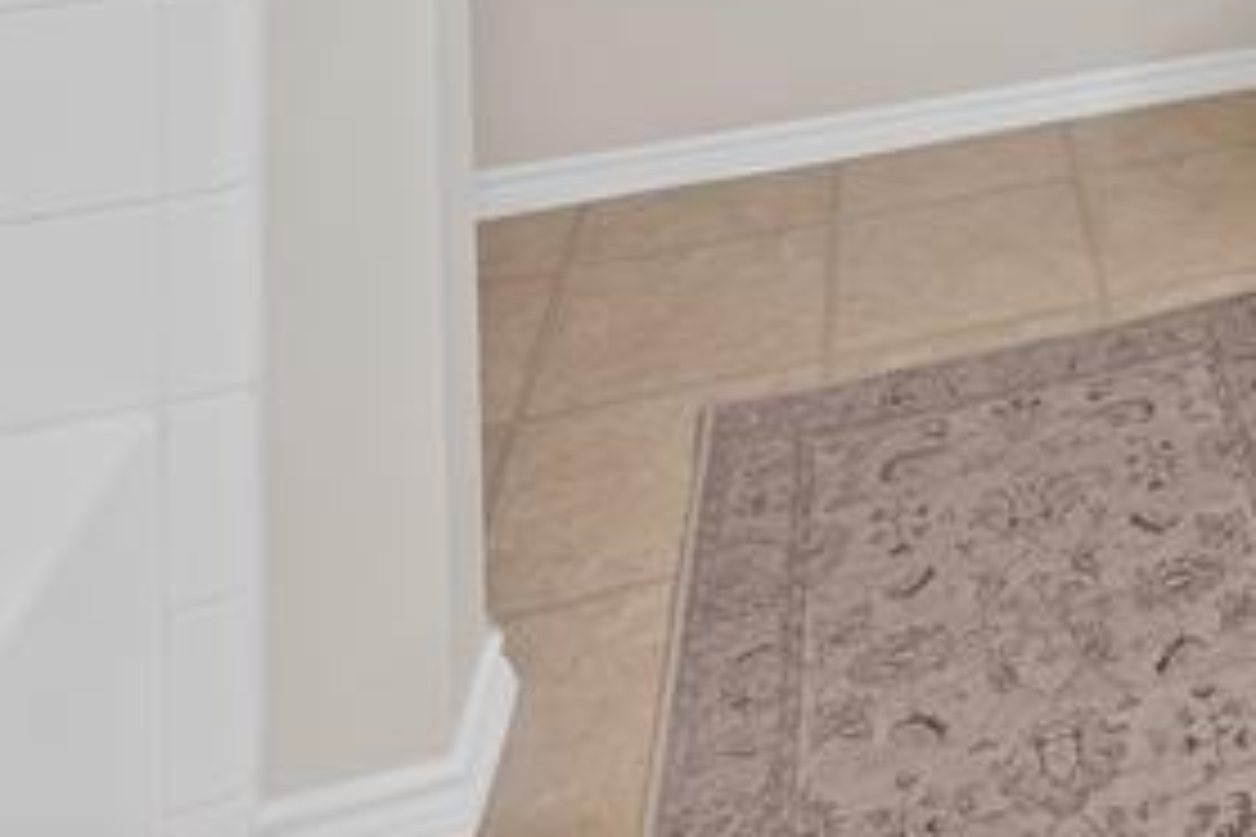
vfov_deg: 20.7
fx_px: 1535
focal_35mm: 44
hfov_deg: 33.9
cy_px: -686
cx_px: 1580
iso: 640
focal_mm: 12
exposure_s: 1/2.5
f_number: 9
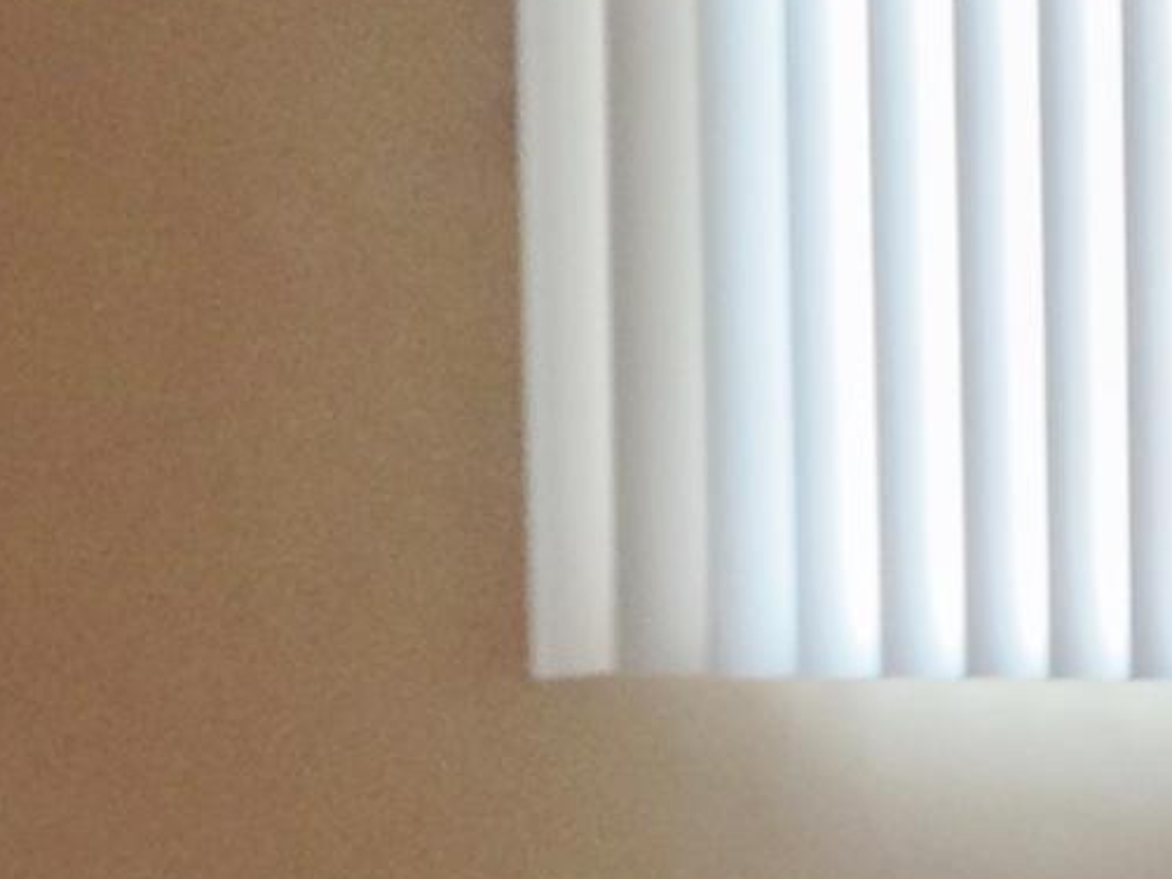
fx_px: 7110
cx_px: 2705
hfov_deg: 8.7
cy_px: 656
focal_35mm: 210
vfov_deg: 7.1
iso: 160
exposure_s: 1/20
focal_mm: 4.28
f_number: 2.4
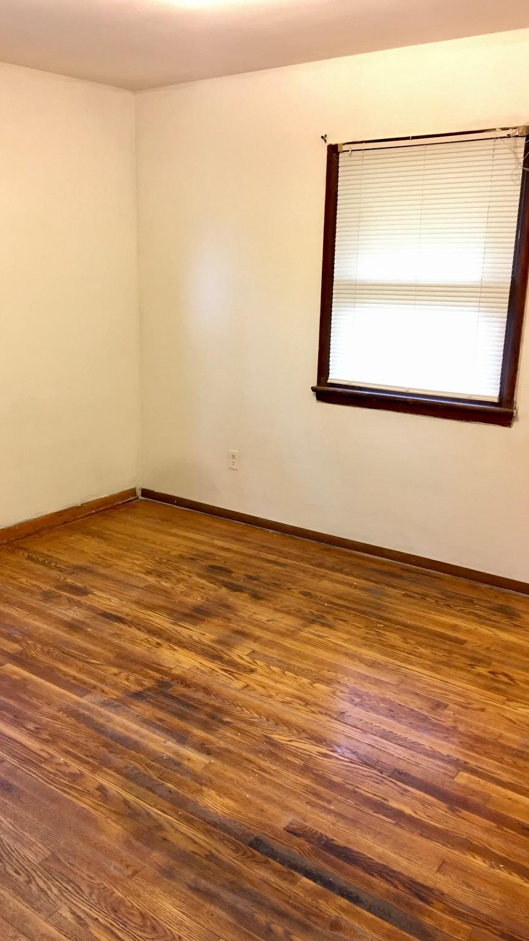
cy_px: 470
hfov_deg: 36.5
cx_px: 200
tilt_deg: -14.7
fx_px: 798
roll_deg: +0.0
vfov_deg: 61.0
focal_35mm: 32
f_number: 2.2
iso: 80
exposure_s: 1/10
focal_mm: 4.15
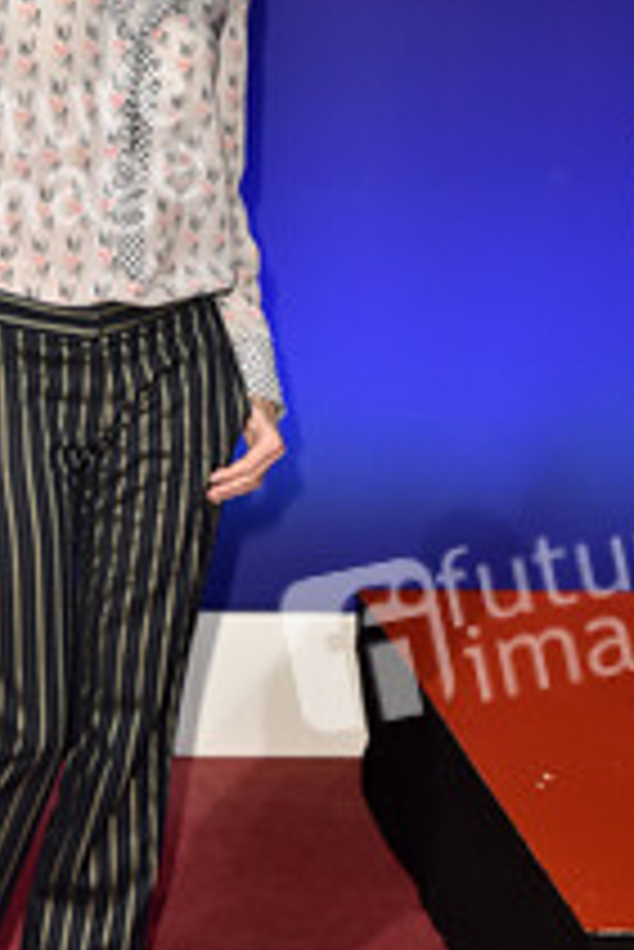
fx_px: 2400
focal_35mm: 91
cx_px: 103
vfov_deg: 22.3
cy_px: 401
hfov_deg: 14.9
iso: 800
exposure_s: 1/200
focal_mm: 48
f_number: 6.3
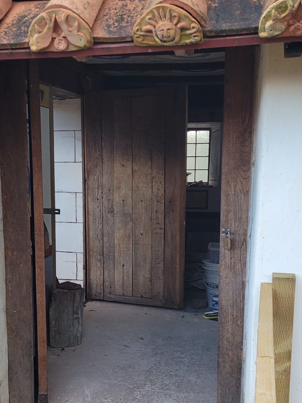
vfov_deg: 37.7
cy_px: 278
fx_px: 582
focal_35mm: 50
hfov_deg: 28.7
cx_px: 83
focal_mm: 5.4
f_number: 1.8
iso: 100
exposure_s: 1/100
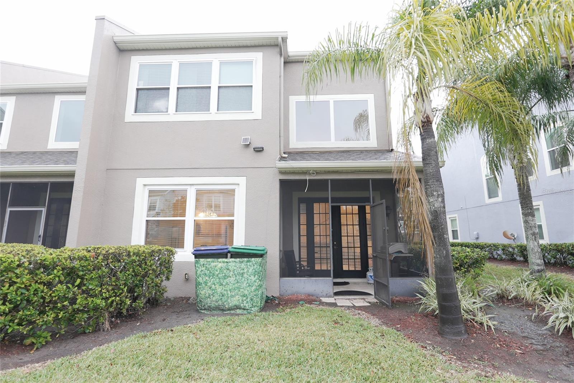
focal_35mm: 16
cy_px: 192
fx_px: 255
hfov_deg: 96.7
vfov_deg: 73.8
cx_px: 287
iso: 200
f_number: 1.8
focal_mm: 11
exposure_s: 1/30
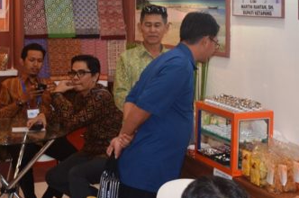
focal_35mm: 76
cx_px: 216
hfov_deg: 26.4
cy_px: 16
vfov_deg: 17.6
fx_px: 630
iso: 400
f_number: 3.8
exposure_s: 1/100
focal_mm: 24
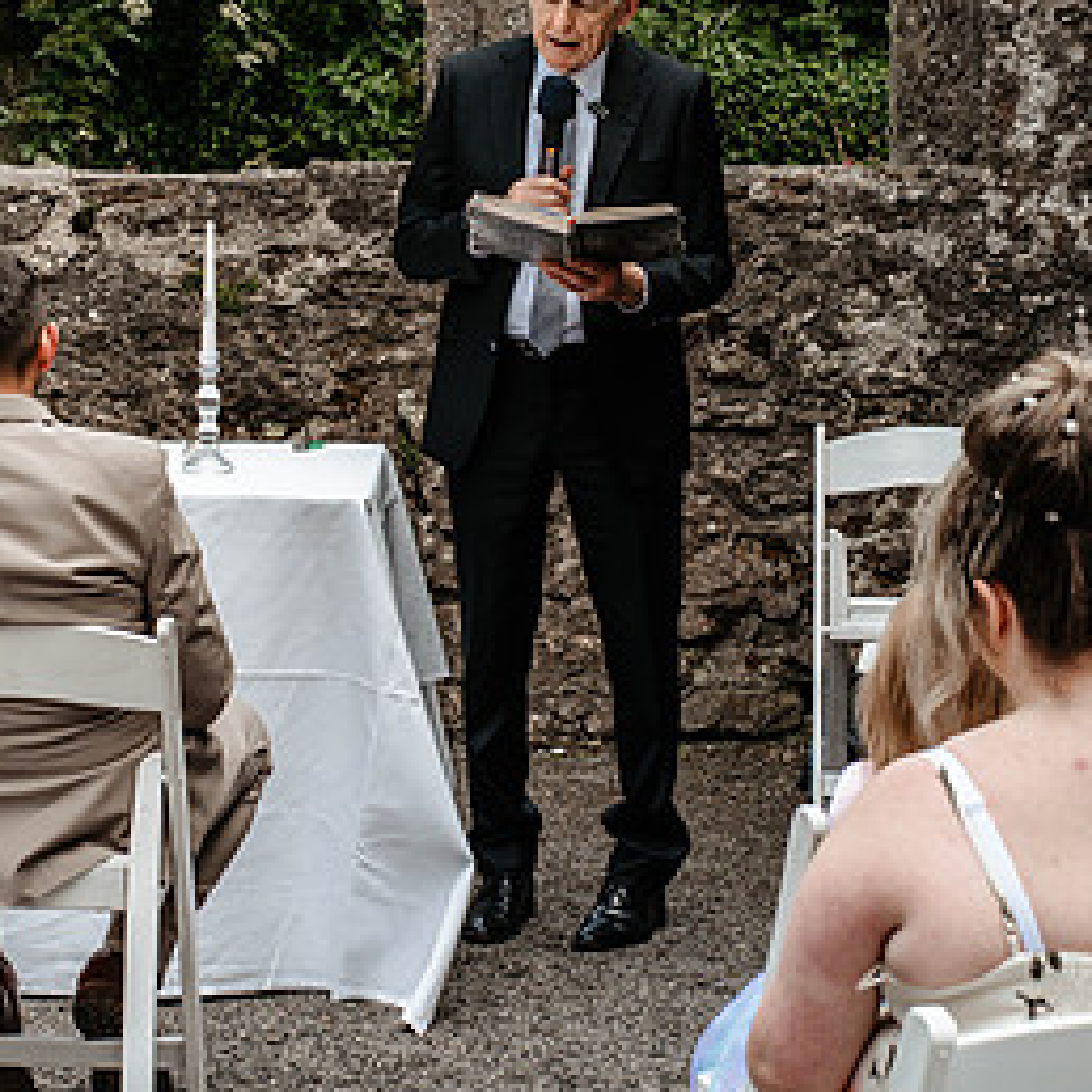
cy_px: 199
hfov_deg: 13.8
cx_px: 487
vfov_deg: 13.8
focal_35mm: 126
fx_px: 4497
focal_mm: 85
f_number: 13
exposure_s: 1/320
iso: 1000
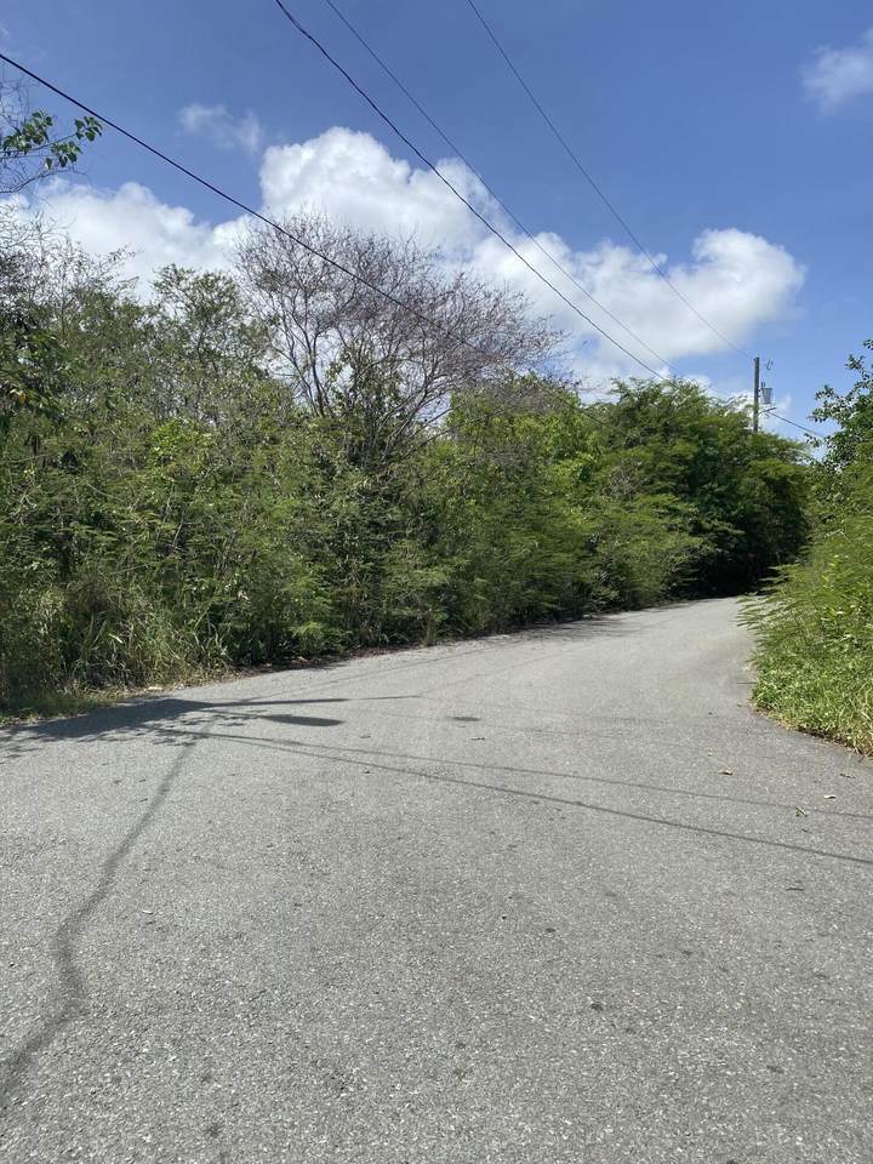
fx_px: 874
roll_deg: +2.5
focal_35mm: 26
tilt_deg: -0.7
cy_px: 582
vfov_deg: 67.3
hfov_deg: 53.1
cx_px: 436
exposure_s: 1/2890
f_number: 1.8
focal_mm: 4.25
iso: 32
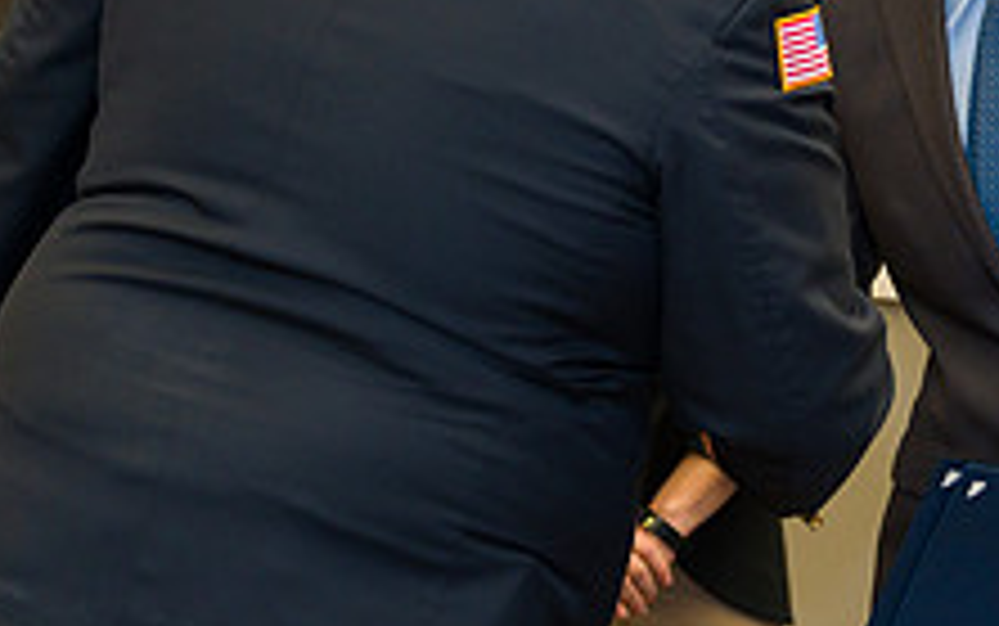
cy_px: 32
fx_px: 6238
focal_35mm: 229
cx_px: 1030
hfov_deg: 9.1
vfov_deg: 5.7
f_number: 3.2
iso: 1600
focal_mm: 86
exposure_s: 1/125
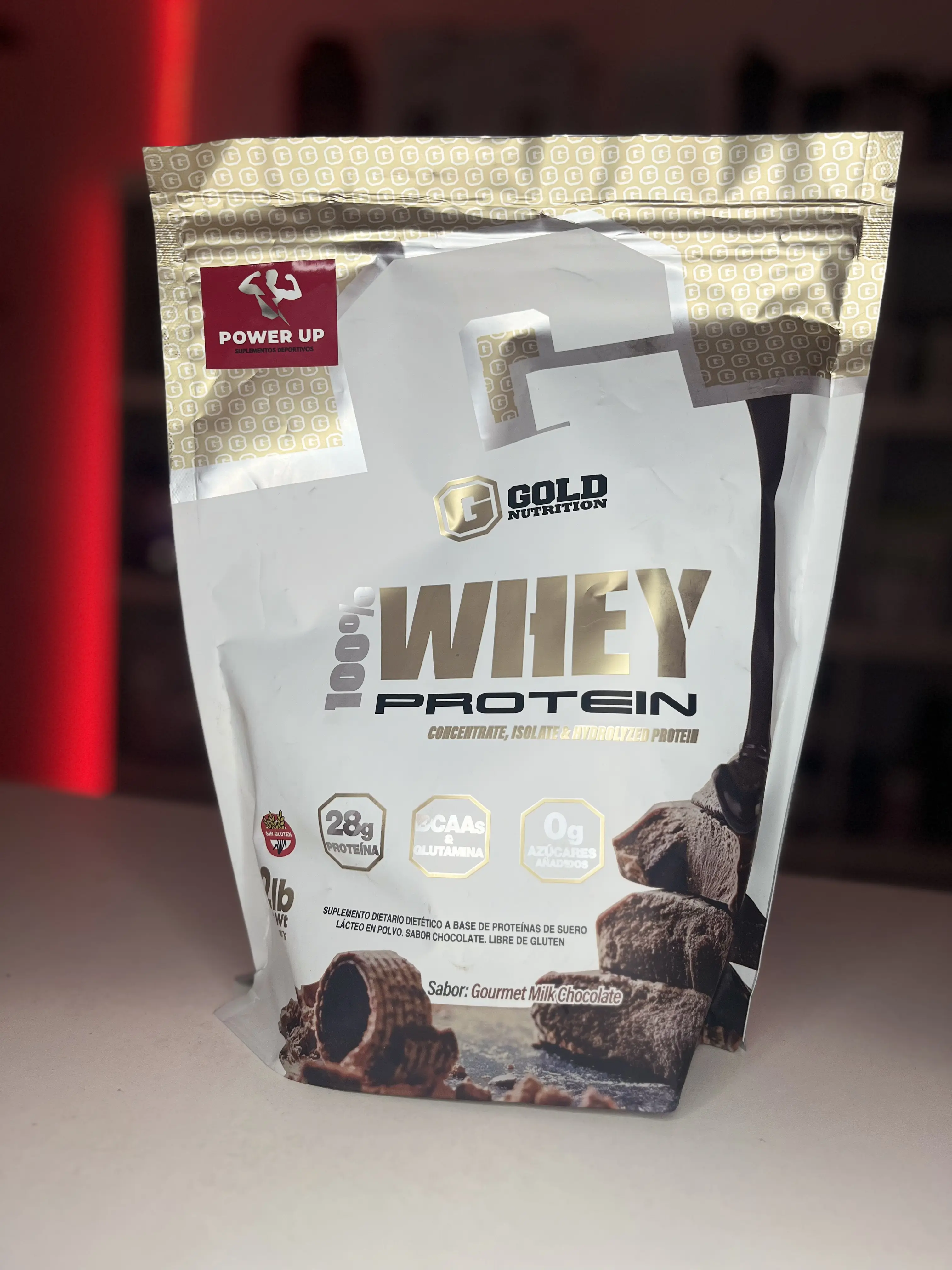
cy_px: 635
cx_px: 476
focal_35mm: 26
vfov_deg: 67.3
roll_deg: -3.0
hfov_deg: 53.1
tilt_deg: -6.1
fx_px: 953
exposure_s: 1/50
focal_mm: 5.1
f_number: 1.6
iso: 80
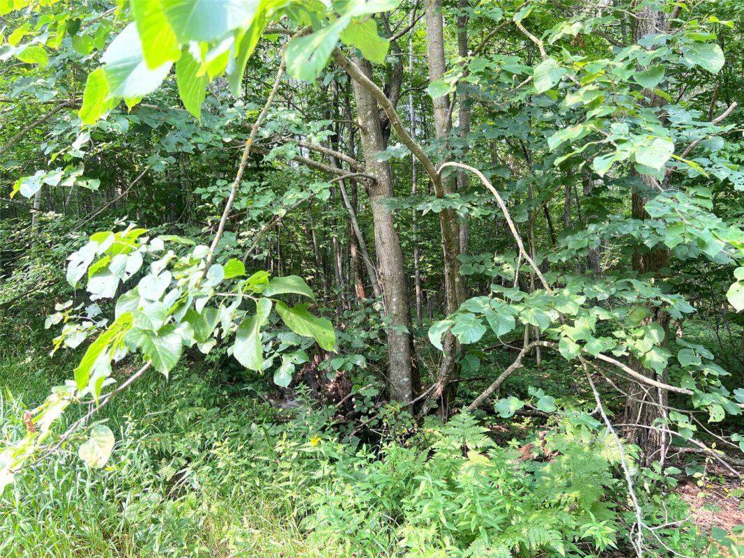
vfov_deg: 53.1
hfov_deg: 67.3
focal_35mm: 26
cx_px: 372
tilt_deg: -1.0
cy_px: 279
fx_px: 559
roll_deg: +0.6
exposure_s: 1/121
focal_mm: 5.7
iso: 40
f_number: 1.5
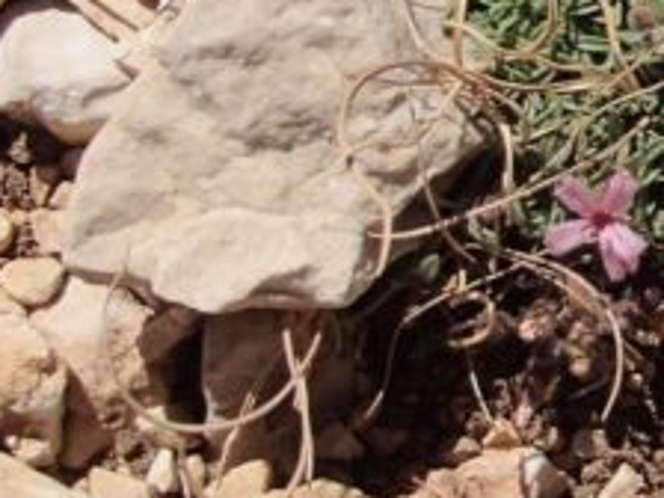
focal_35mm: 127
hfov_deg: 14.7
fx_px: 2436
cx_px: 913
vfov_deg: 11.6
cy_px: 74
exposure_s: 1/1600
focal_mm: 6.64
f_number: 4.7
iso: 100
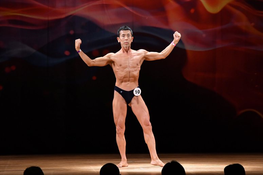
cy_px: 88
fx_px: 1643
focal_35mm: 225
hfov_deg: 9.2
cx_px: 132
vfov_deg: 6.1
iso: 4000
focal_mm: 150
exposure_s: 1/400
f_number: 5.6
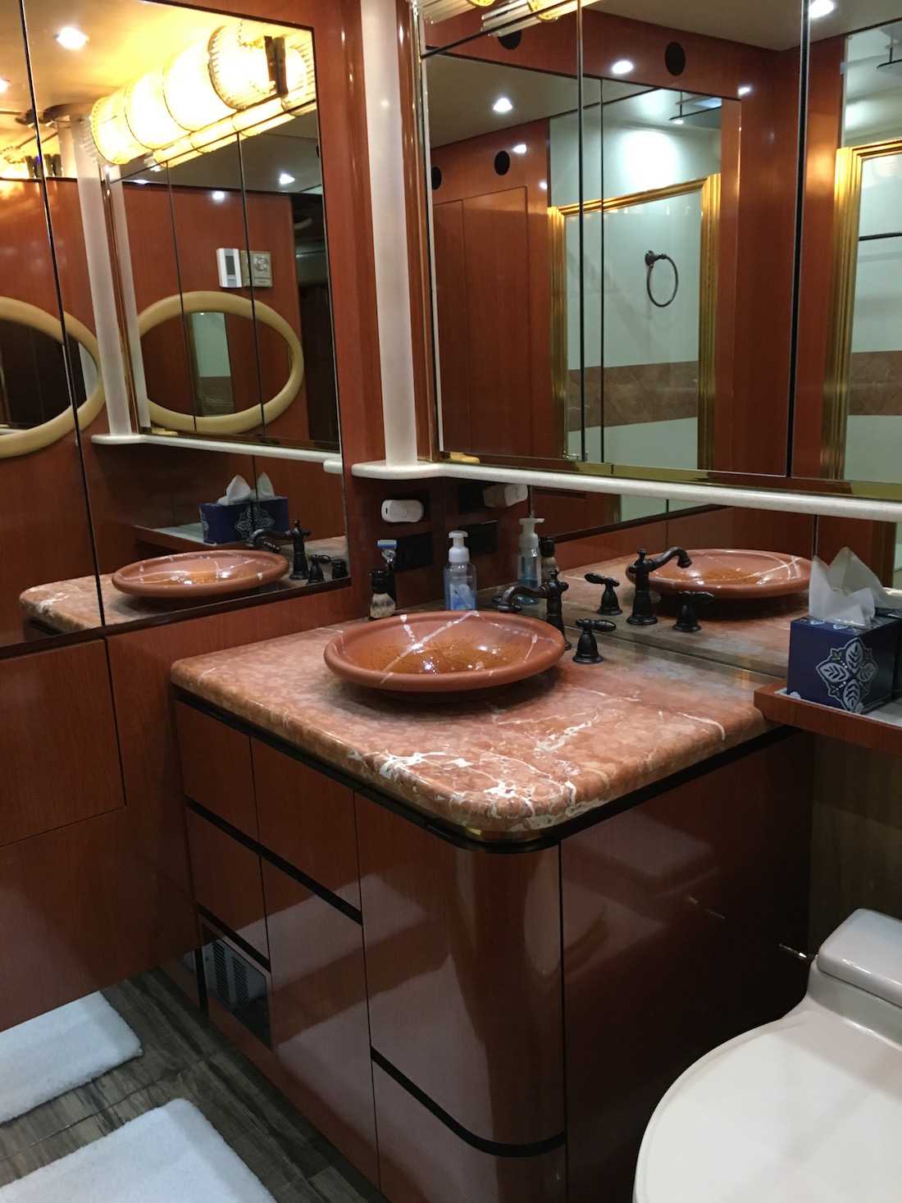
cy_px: 602
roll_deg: +2.7
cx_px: 451
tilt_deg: -14.4
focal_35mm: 29
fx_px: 1008
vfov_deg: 61.7
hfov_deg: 48.2
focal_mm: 4.15
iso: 200
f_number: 2.2
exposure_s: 1/24
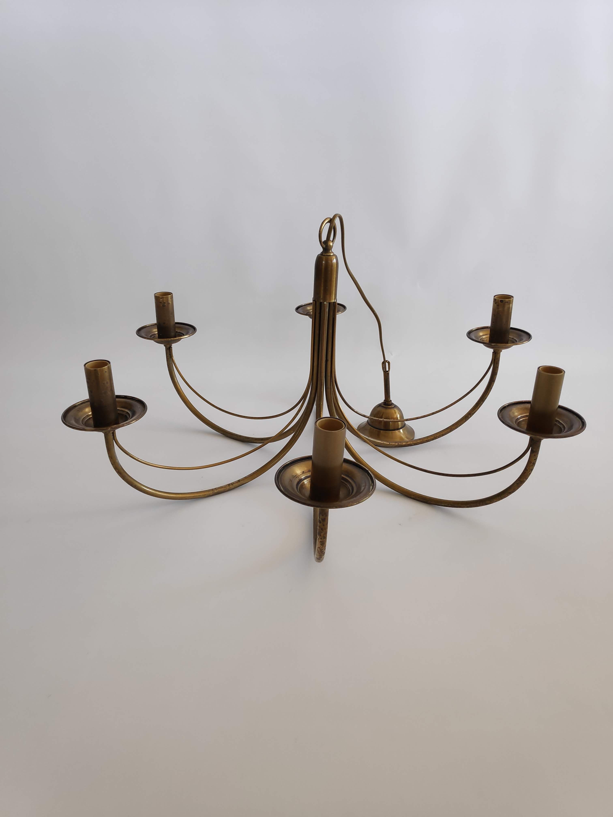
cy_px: 408
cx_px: 306
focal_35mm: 20
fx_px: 472
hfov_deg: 66.0
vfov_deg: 81.7
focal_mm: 3.94
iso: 328
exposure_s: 1/100
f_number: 1.9
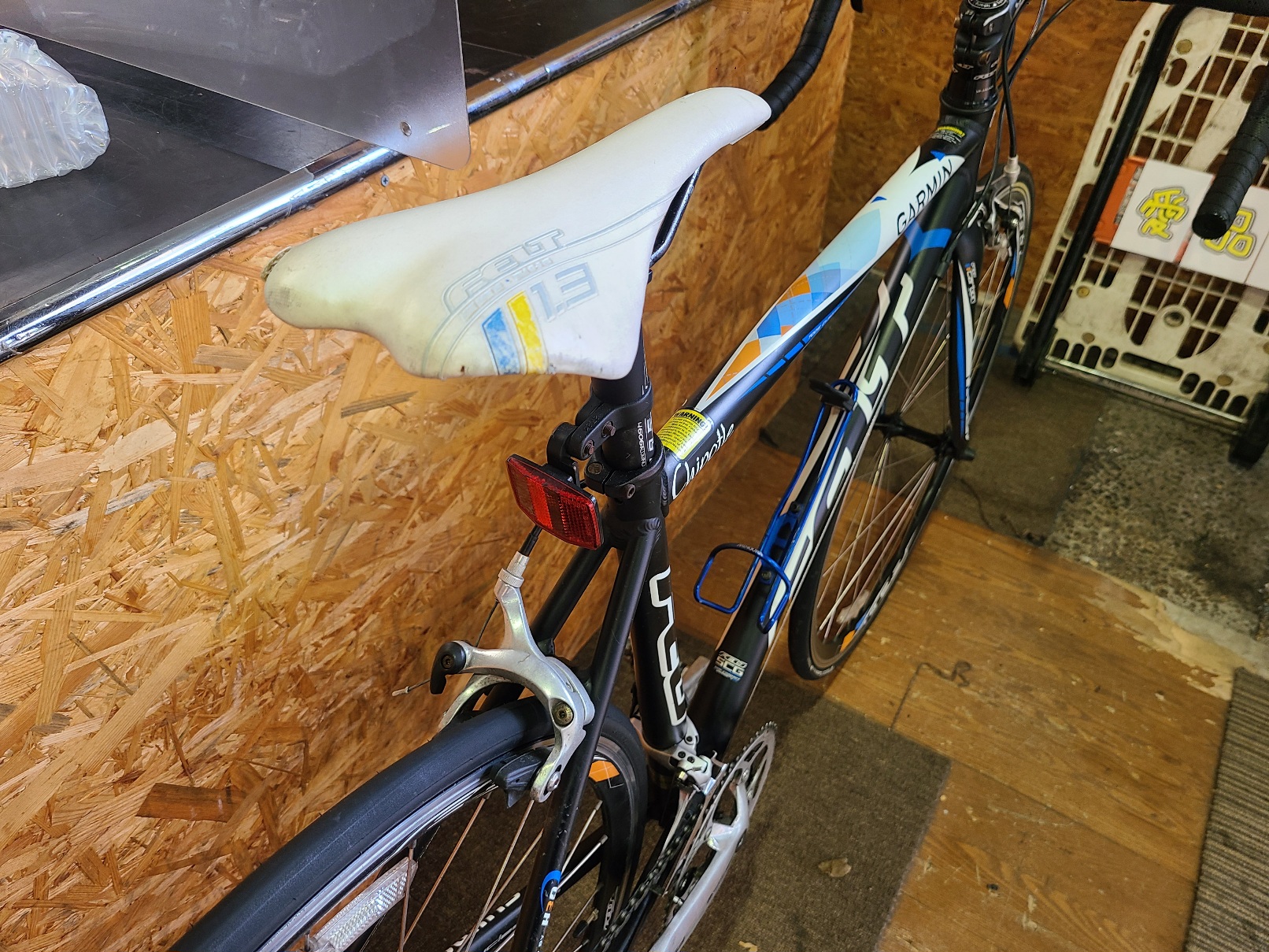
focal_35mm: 26
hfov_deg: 67.3
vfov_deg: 53.1
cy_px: 476
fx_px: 953
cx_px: 634
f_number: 1.8
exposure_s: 1/50
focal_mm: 5.4
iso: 125
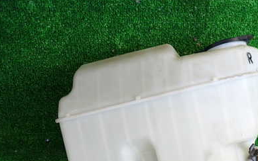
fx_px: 344
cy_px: 129
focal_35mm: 49
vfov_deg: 25.9
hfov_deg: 40.3
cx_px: 180
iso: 200
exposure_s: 1/80
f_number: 2.3
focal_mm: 5.4
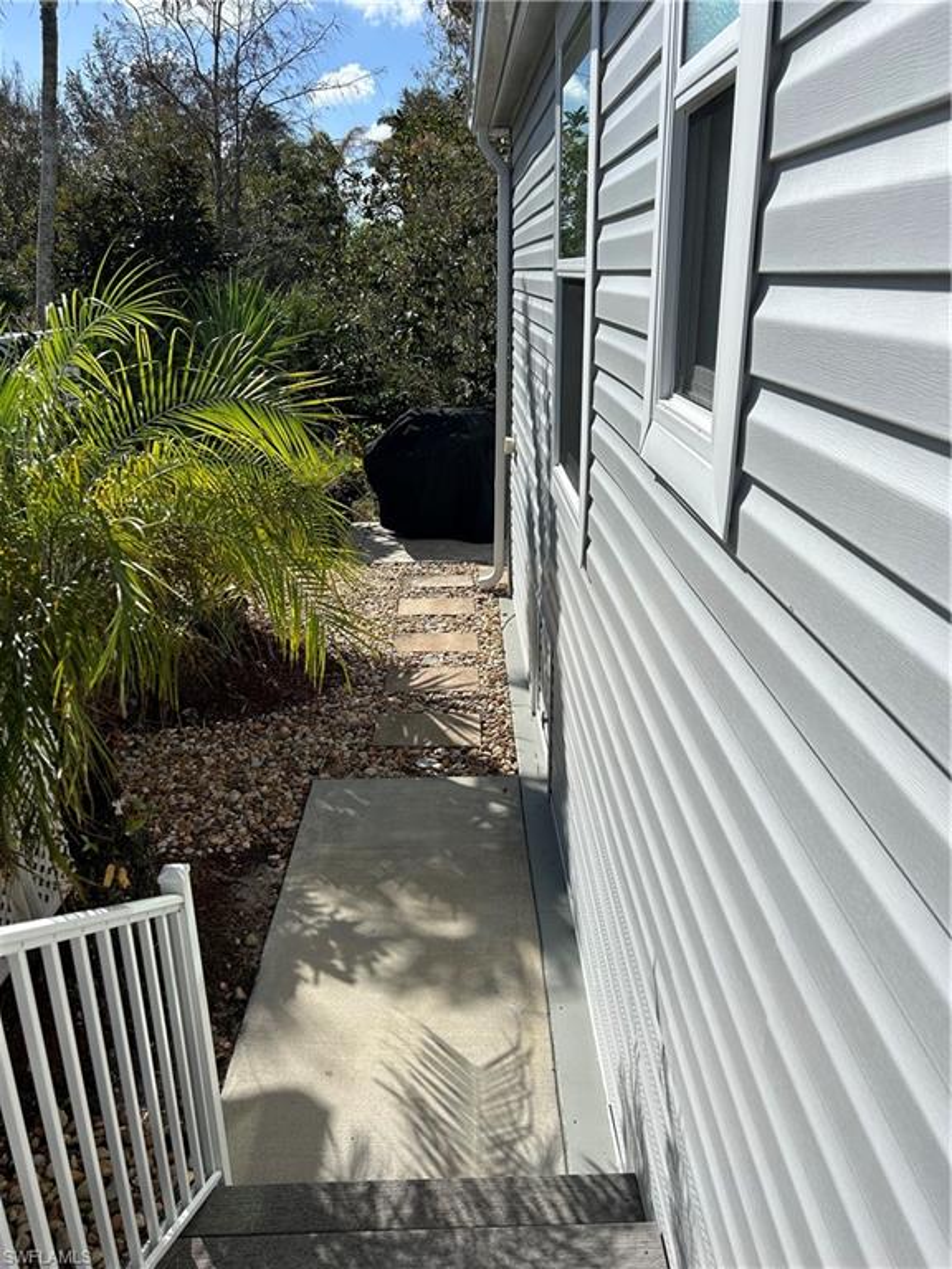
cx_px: 476
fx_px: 953
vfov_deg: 67.3
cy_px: 634
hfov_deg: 53.1
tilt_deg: -20.6
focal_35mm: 26
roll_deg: +1.1
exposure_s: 1/6993
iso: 50
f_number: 1.5
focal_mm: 5.7
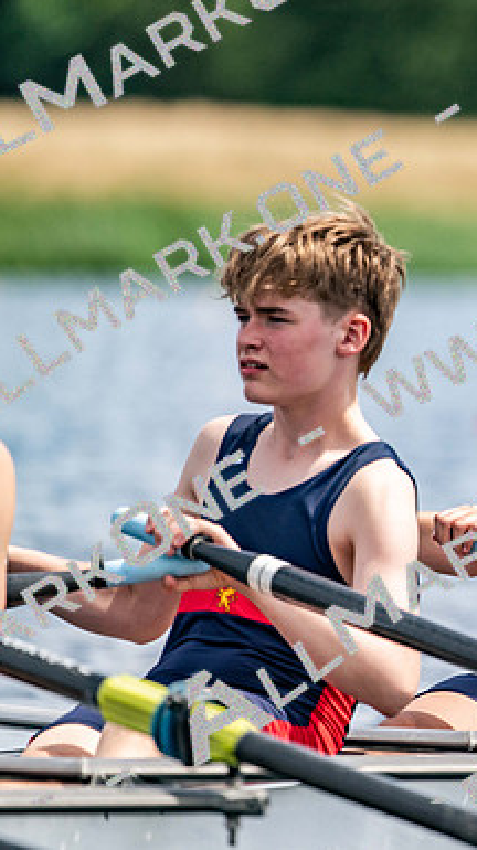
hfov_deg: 1.9
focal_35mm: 632
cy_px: 425
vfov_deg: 3.4
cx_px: 634
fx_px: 14239
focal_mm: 400
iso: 360
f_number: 4.5
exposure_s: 1/2500
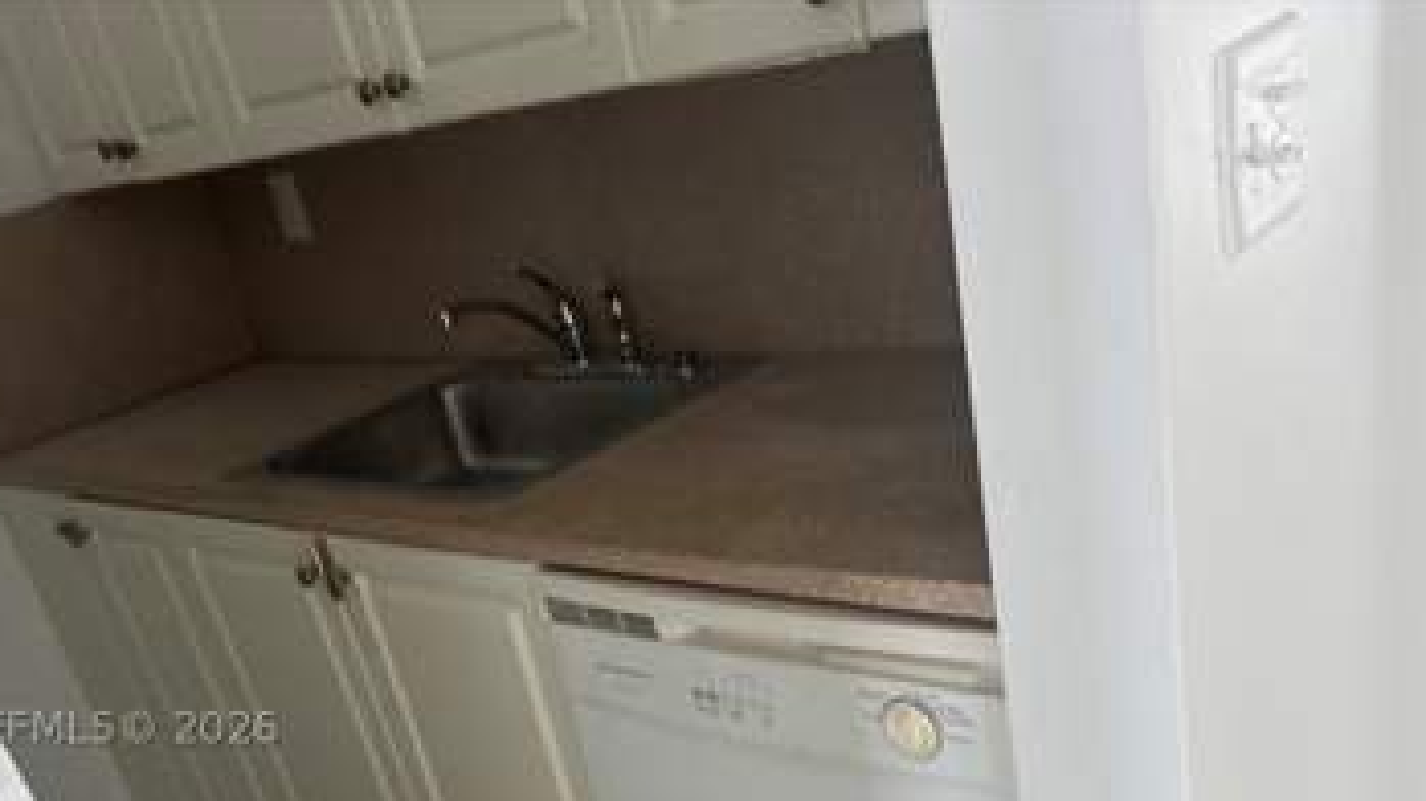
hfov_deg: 55.2
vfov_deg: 31.2
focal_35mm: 36
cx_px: 654
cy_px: 727
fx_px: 1361
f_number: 1.78
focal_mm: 6.86
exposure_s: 1/121
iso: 200
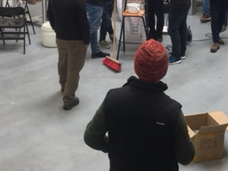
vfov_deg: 20.6
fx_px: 461
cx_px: 114
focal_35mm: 70
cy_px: 16
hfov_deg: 27.8
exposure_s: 1/17
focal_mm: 4.15
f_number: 2.2
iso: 40
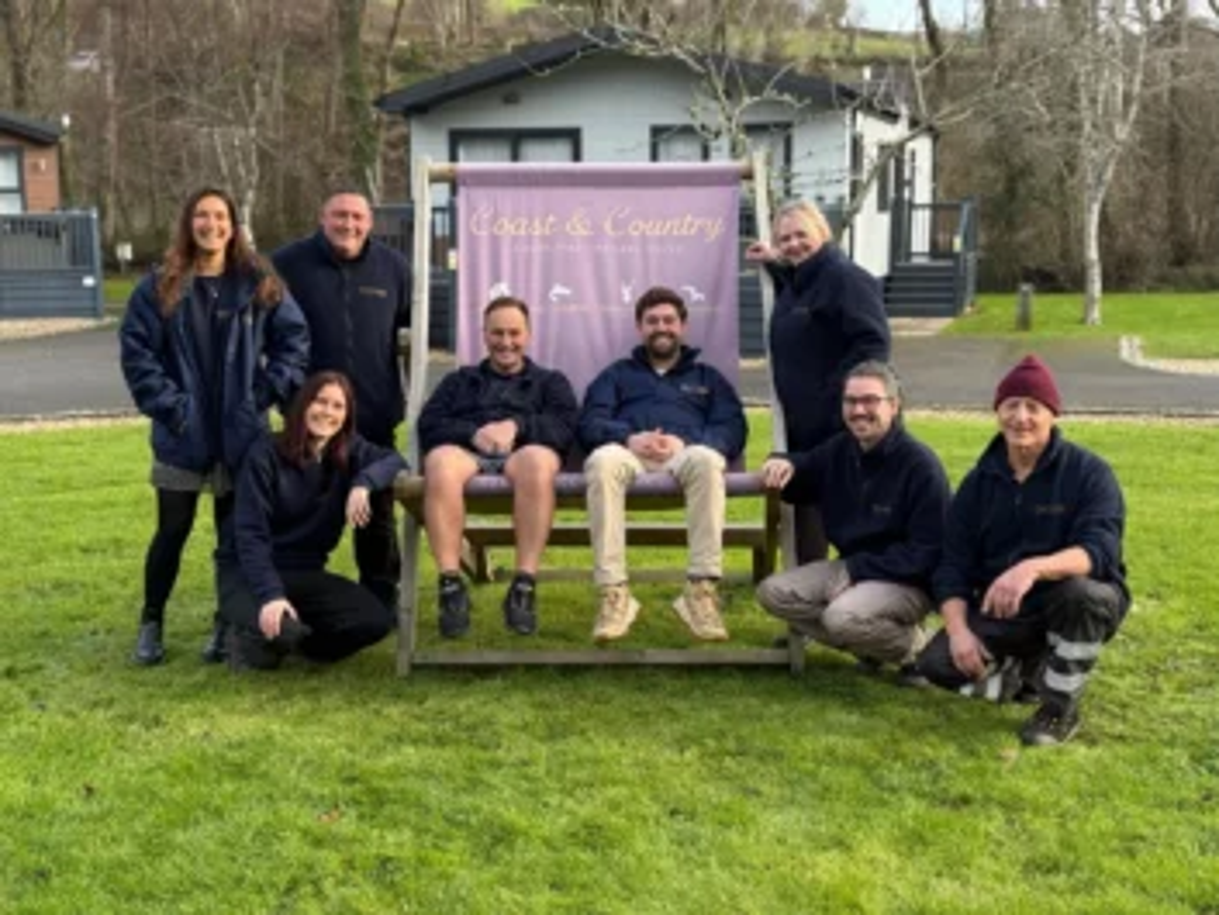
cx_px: 610
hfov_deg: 39.6
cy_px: 458
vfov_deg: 30.3
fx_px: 1691
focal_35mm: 48
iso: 80
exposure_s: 1/583
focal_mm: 6.76
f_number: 1.78
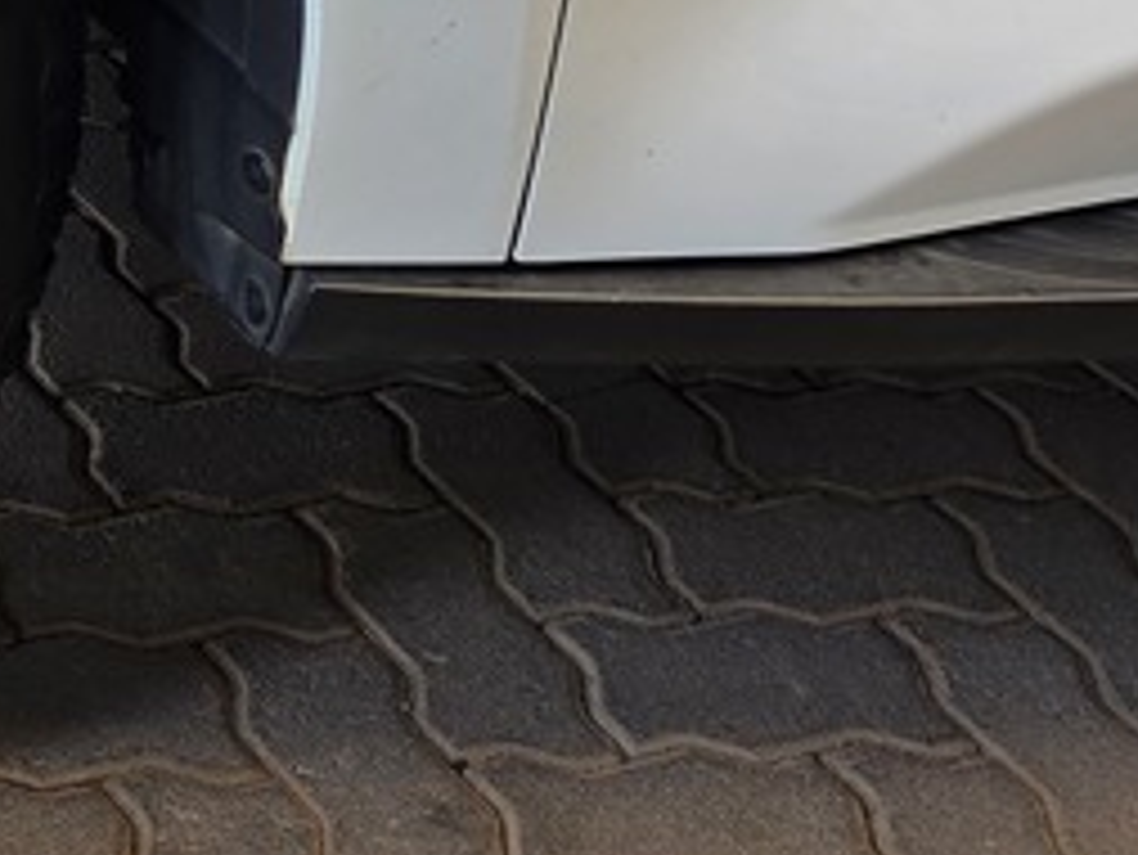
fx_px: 3059
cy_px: -513
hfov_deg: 17.3
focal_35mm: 93
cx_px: -900
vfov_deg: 14.6
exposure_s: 1/61.5
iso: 25
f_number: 1.7
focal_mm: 6.25
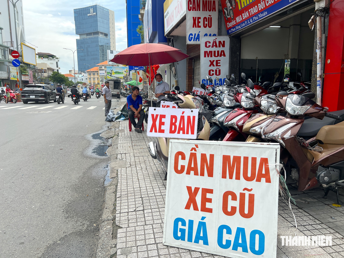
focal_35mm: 26
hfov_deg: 67.3
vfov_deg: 53.1
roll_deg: +0.3
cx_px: 172
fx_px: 258
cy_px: 129
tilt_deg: -7.5
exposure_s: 1/2353
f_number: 1.5
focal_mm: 5.7
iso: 50
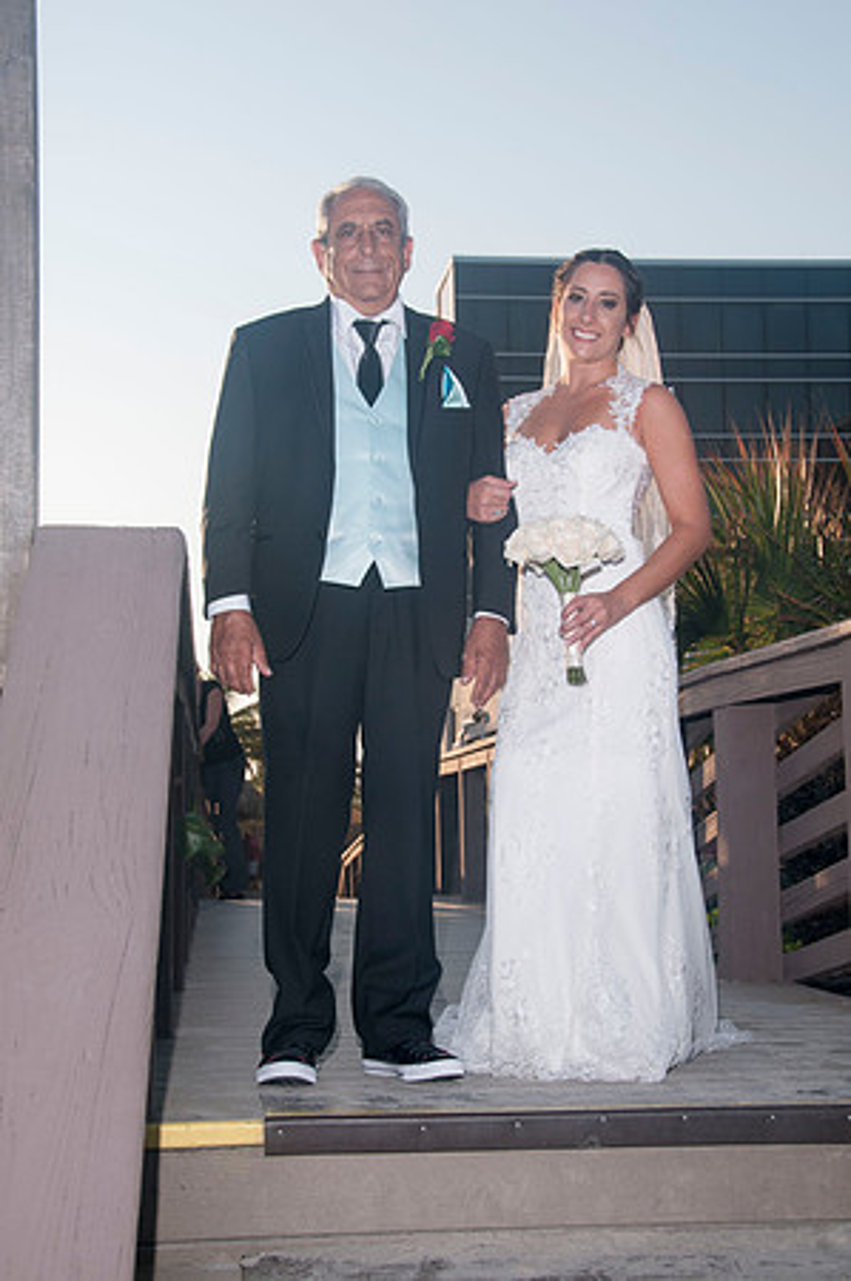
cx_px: 426
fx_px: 1866
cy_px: 640
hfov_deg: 25.7
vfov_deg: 37.9
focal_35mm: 52
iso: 100
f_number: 8
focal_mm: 35
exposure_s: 1/250
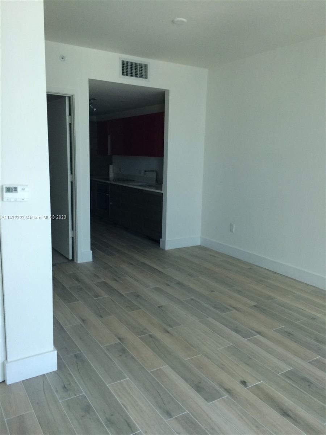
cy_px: 218
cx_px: 163
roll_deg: +0.1
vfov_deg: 61.7
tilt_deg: -12.4
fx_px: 364
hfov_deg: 48.2
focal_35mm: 29
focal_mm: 4.15
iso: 40
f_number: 2.2
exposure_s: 1/40
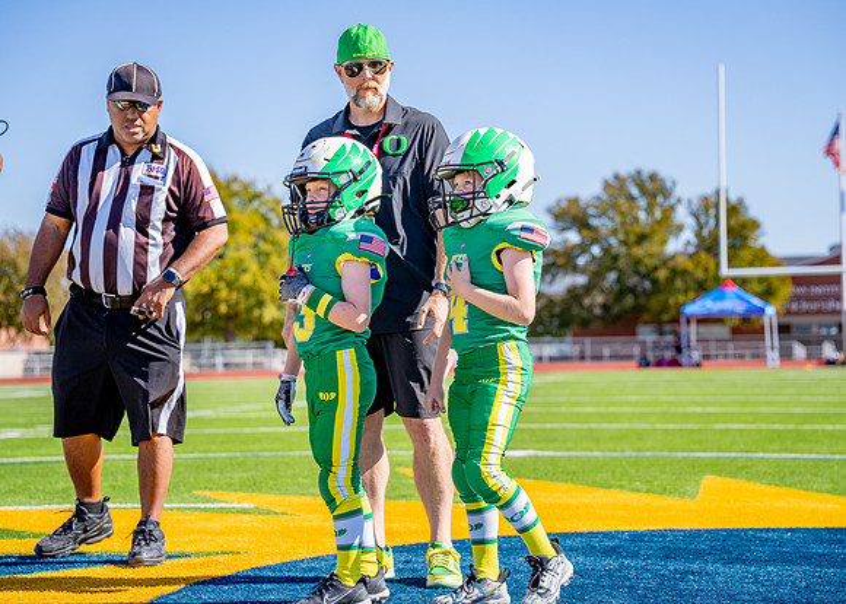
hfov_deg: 23.8
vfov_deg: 17.1
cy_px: 290
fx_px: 2009
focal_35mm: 84
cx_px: 426
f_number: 2.8
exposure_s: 1/3200
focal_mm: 70
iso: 250
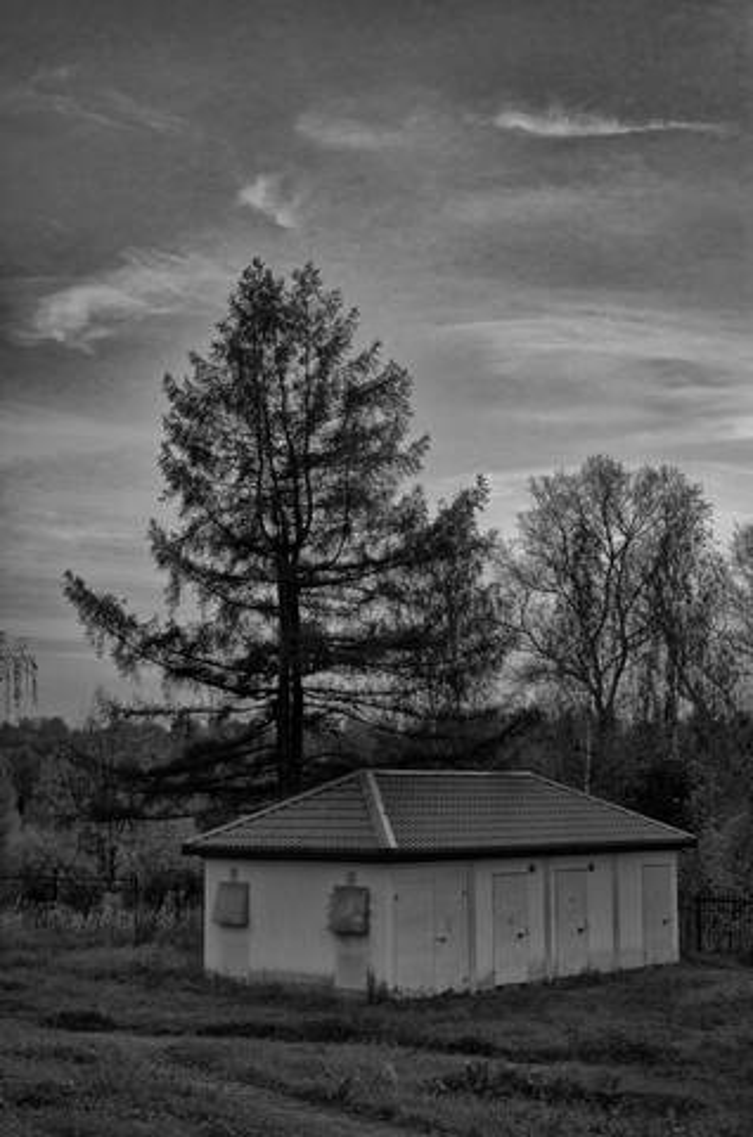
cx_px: 376
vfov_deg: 39.0
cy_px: 568
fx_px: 1607
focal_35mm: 51
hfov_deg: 26.4
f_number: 9
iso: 200
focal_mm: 34
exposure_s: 1/200
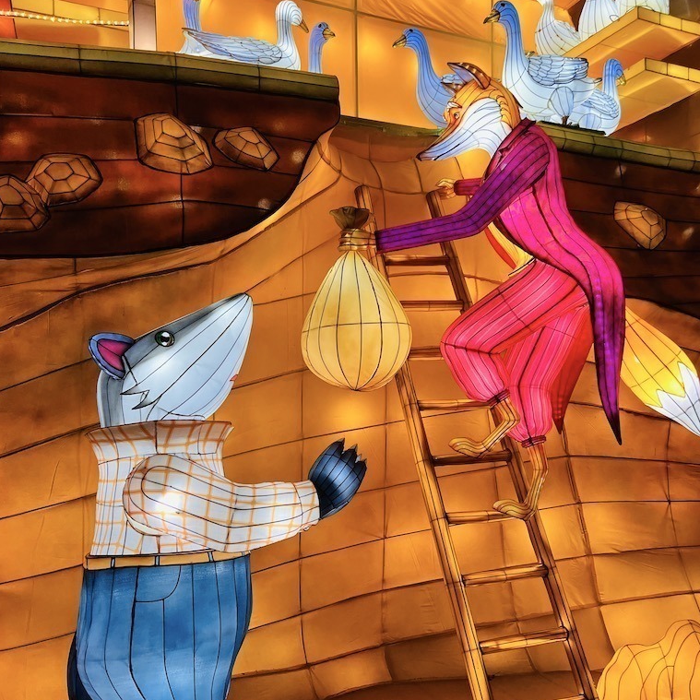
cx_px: 347
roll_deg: +2.1
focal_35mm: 31
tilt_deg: +0.0
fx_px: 709
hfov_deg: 52.5
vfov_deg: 52.2
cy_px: 419
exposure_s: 1/100
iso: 100
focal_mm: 5.7
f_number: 1.5
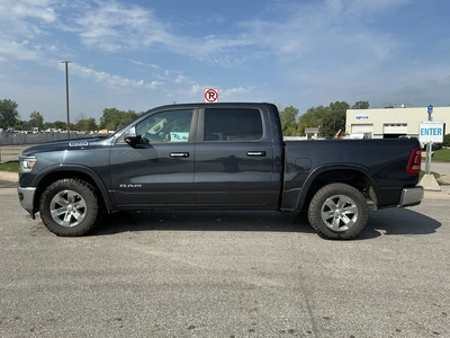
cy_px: 169
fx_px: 364
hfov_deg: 63.4
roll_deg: +0.3
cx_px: 225
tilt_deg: -3.2
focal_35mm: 28
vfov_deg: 49.7
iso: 25
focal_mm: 3
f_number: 1.8
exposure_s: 1/1912
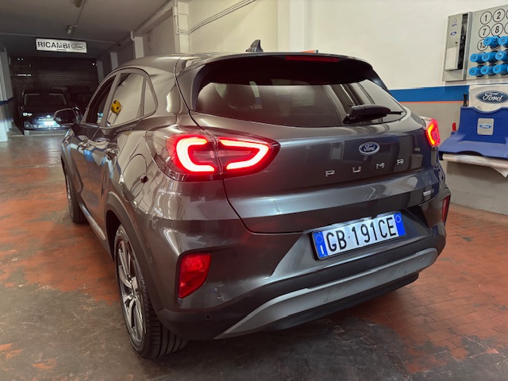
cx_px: 254
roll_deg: +1.4
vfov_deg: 53.1
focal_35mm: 26
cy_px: 190
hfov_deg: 67.3
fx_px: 382
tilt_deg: -13.5
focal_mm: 5.96
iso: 500
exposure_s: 1/33
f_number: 1.6
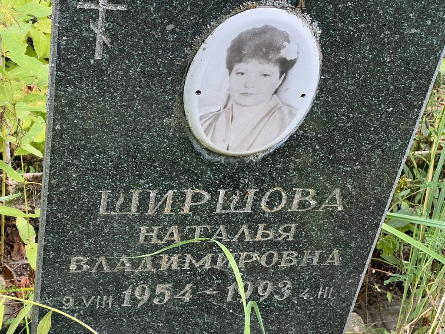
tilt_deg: -38.5
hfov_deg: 25.3
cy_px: 167
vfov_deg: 19.1
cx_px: 222
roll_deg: -10.6
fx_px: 990
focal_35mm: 77
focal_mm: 9
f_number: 2.8
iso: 200
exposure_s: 1/65
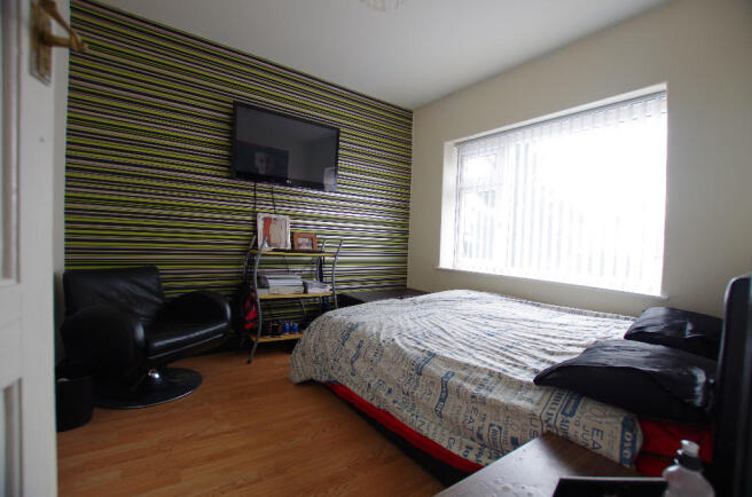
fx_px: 313
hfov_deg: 100.5
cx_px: 376
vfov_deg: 77.0
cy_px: 248
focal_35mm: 15
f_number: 3.5
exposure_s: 1/30
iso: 200
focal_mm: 10
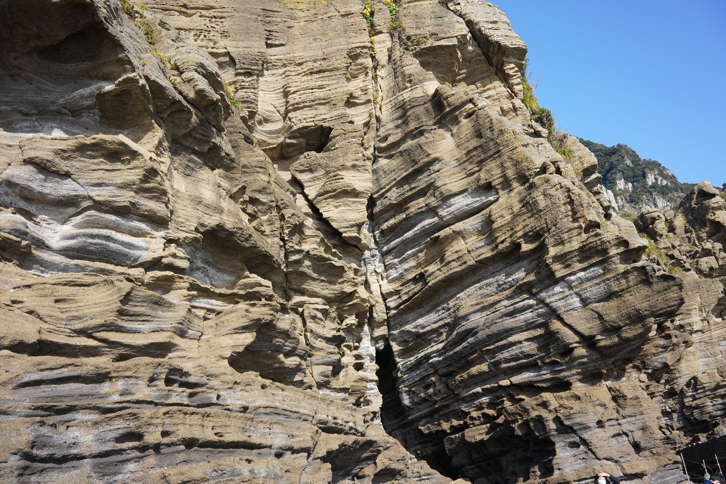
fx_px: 706
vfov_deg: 37.9
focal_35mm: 35
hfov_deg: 54.4
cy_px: 242
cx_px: 363
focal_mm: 35
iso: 200
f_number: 13
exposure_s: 1/100
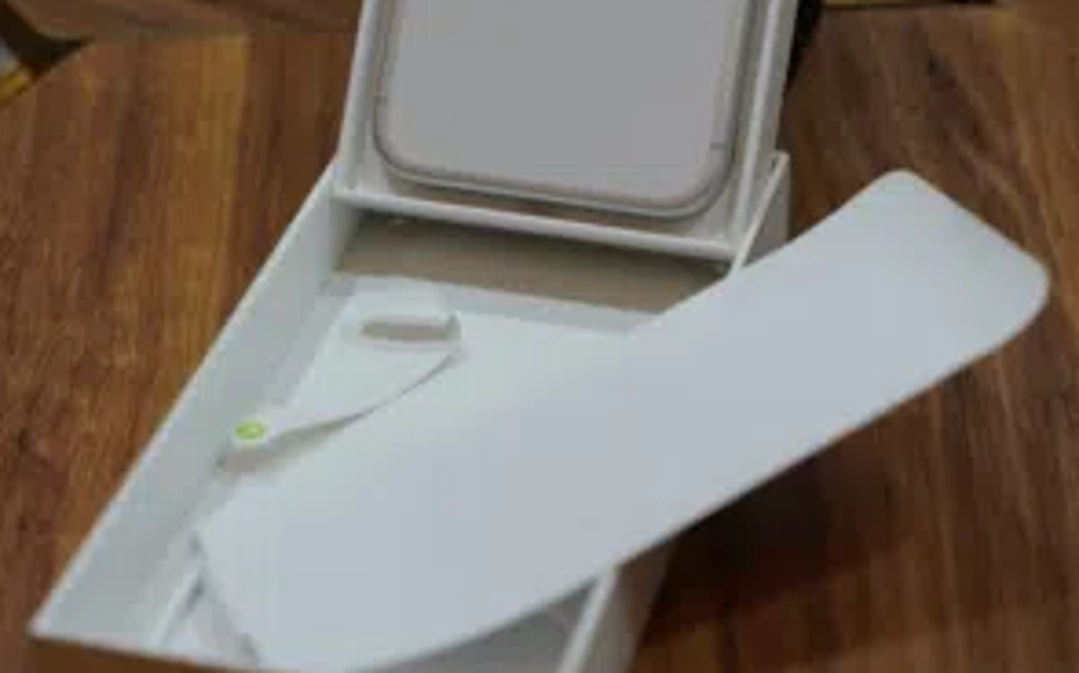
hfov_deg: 19.1
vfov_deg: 12.0
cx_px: 541
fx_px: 3203
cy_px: 168
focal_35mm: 109
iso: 500
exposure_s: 1/160
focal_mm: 70
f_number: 4
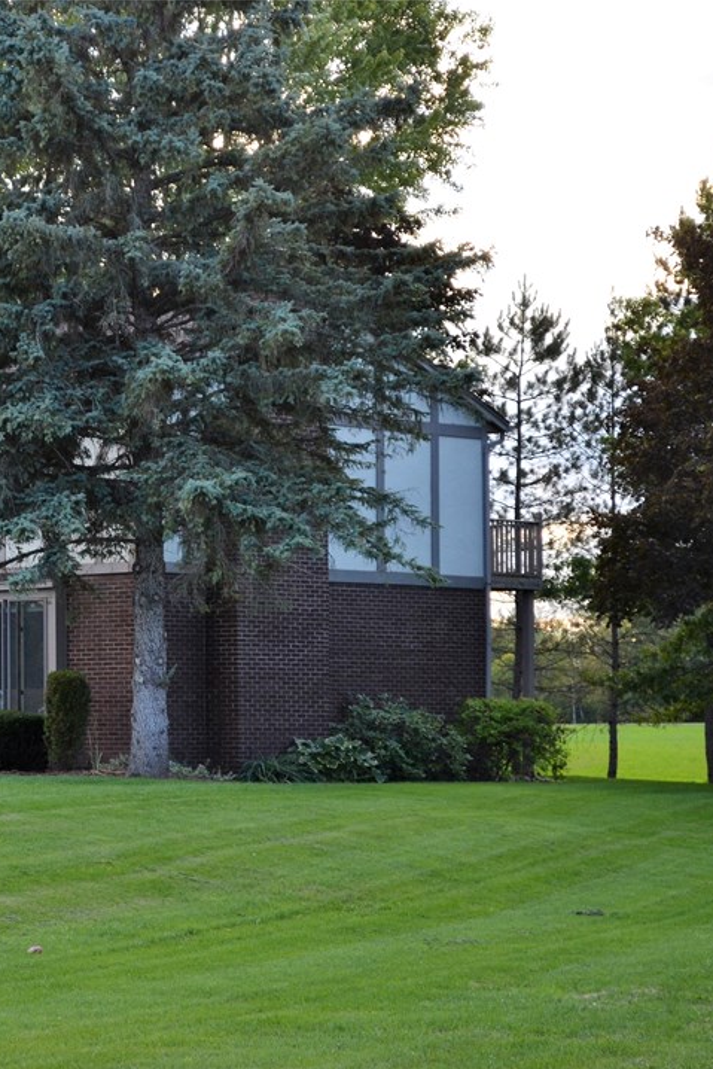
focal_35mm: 125
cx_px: 18
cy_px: 537
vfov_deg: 16.4
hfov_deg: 10.9
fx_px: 3704
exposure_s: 1/125
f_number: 5.6
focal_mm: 55
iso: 200
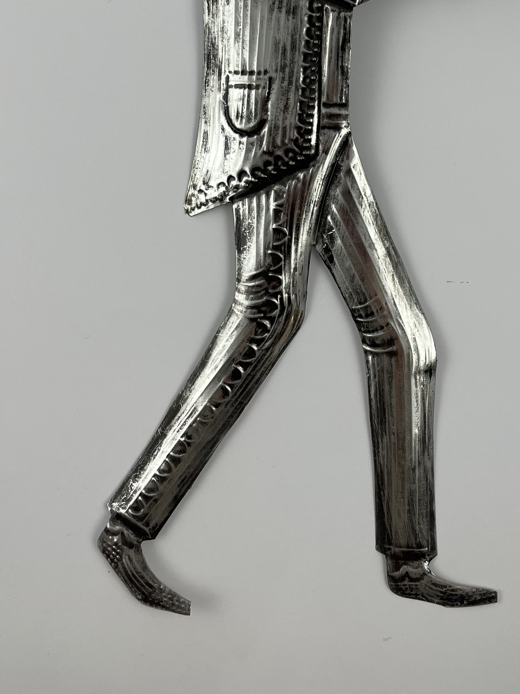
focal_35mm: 48
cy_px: 94
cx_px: 336
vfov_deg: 37.5
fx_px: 961
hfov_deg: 30.1
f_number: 1.6
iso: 40
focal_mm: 4.2
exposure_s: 1/119
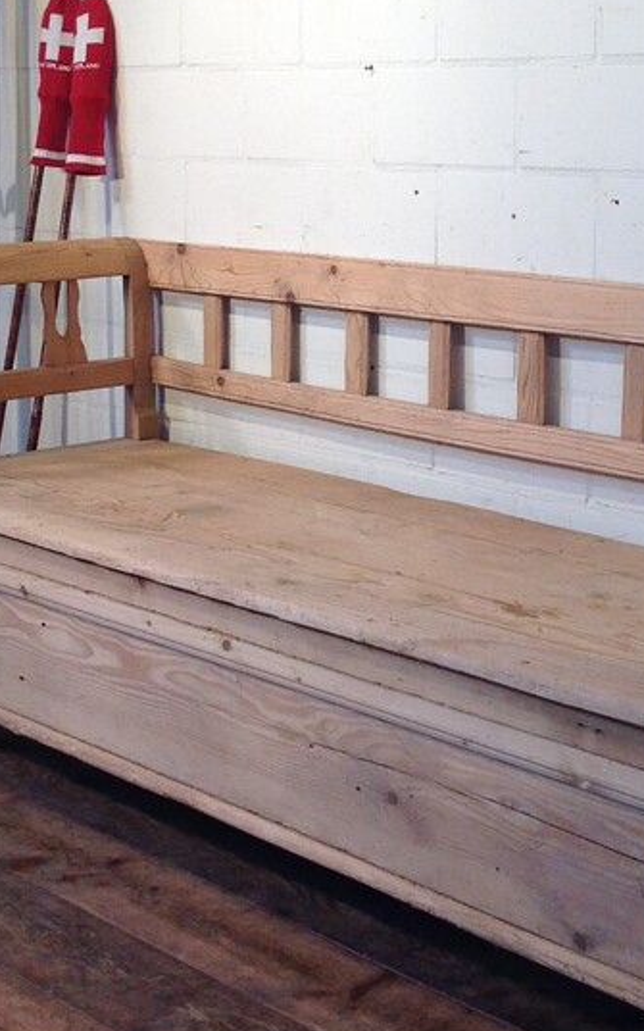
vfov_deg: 27.6
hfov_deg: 17.6
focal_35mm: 74
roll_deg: +1.2
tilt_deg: -6.7
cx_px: 358
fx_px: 2078
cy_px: 297
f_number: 2.4
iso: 80
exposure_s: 1/100
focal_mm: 4.28
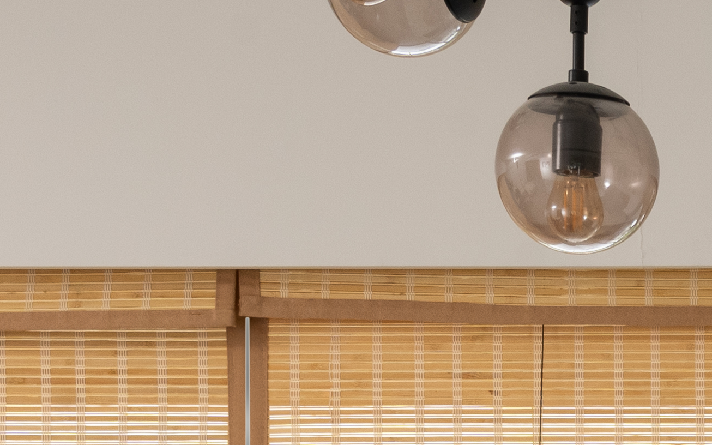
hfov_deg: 10.7
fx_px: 3609
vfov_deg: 6.7
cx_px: 1156
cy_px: 1103
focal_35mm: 186
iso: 200
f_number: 11
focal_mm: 29
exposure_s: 1/8
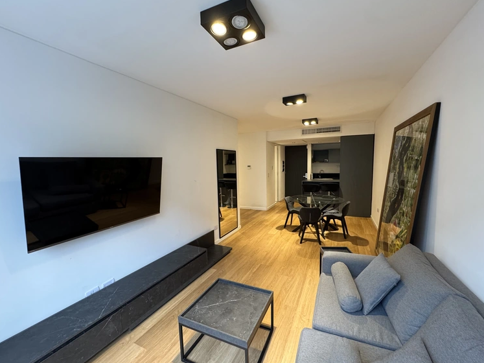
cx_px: 245
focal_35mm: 15
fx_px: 210
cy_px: 187
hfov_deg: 98.2
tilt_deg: -6.7
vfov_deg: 81.7
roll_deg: +0.5
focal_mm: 2.22
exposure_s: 1/100
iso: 250
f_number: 2.2
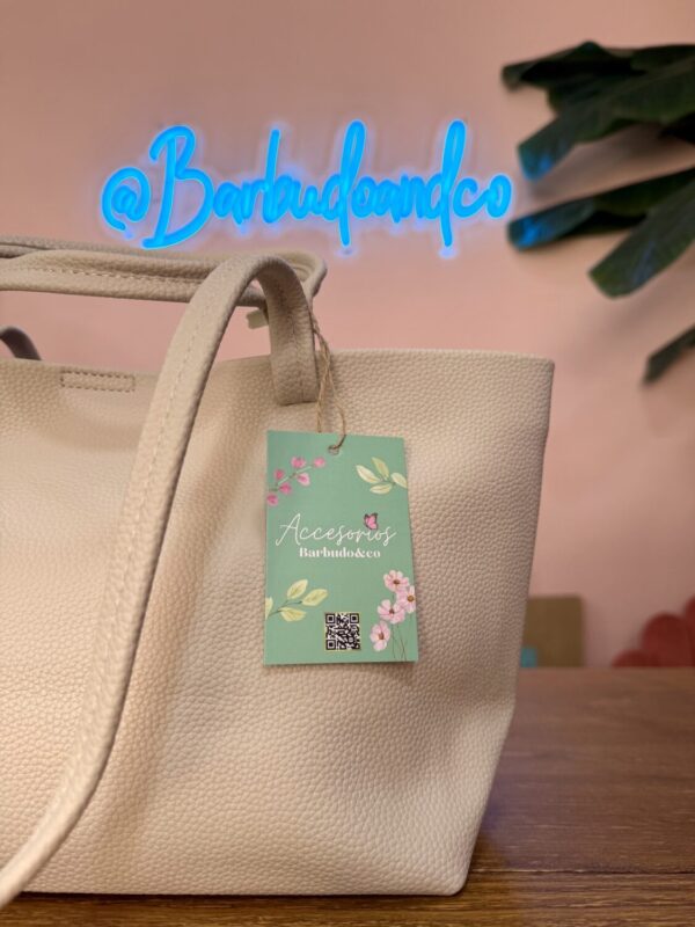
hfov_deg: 56.8
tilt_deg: +2.9
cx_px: 348
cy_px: 464
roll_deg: +0.0
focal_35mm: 24
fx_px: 642
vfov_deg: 71.6
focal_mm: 6.76
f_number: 1.78
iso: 125
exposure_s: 1/199
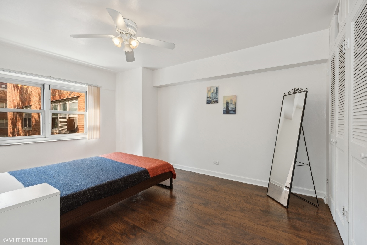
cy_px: 122
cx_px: 184
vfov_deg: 77.3
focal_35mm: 15
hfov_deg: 100.4
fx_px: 153
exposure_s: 1/6
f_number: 11
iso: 250
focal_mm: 15
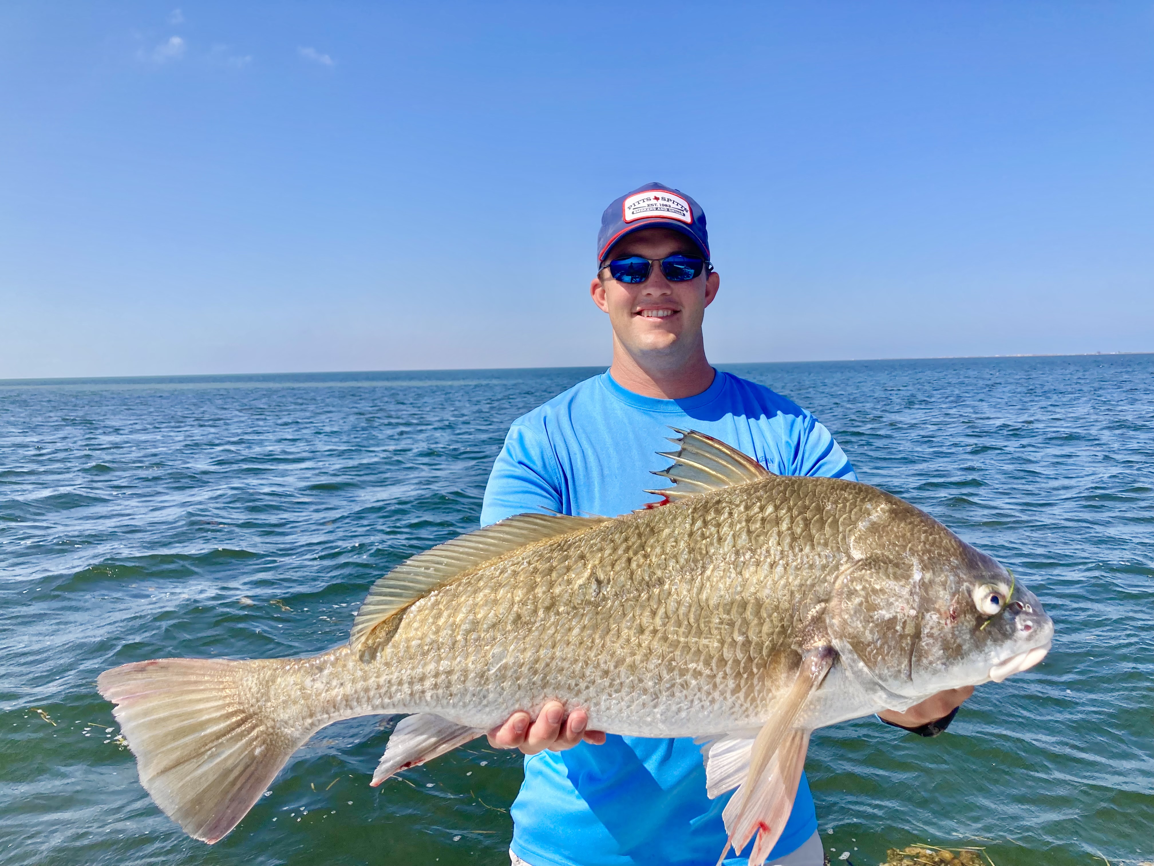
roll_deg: -0.9
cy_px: 433
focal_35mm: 28
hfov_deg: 63.4
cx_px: 577
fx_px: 933
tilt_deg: -4.3
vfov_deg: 49.7
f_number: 1.8
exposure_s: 1/2088
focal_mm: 3.99
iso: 20
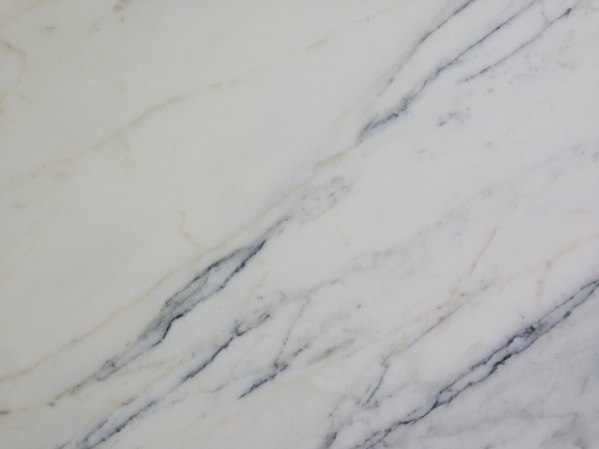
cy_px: 224
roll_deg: +0.8
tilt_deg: -3.0
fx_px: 571
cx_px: 300
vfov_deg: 42.9
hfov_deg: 55.4
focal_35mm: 33
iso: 50
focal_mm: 4.12
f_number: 2.4
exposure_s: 1/189
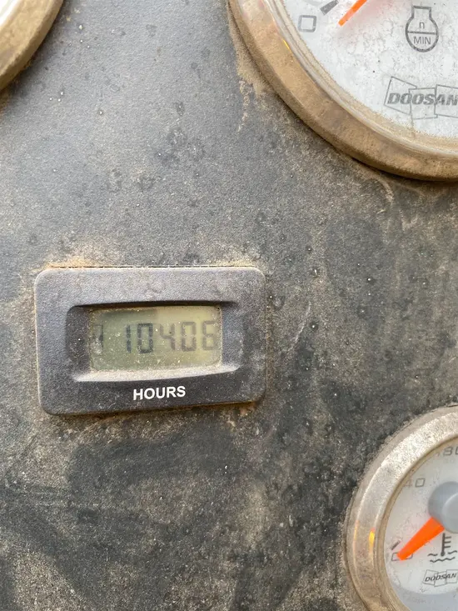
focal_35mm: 26
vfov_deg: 67.3
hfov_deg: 53.1
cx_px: 229
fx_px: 459
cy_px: 306
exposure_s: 1/122
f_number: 1.8
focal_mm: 4.25
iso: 64
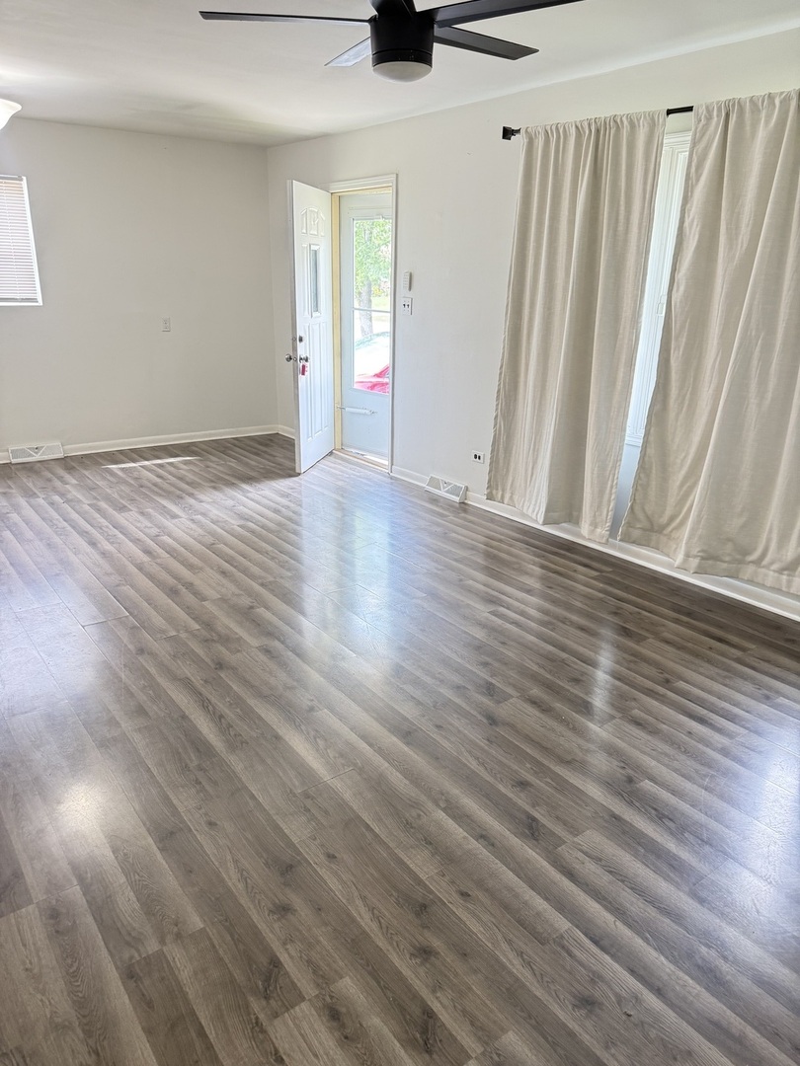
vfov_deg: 71.6
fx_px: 740
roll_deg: -1.3
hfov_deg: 56.8
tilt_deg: -20.2
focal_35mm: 24
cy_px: 533
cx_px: 400
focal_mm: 6.76
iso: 320
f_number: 1.78
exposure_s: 1/60
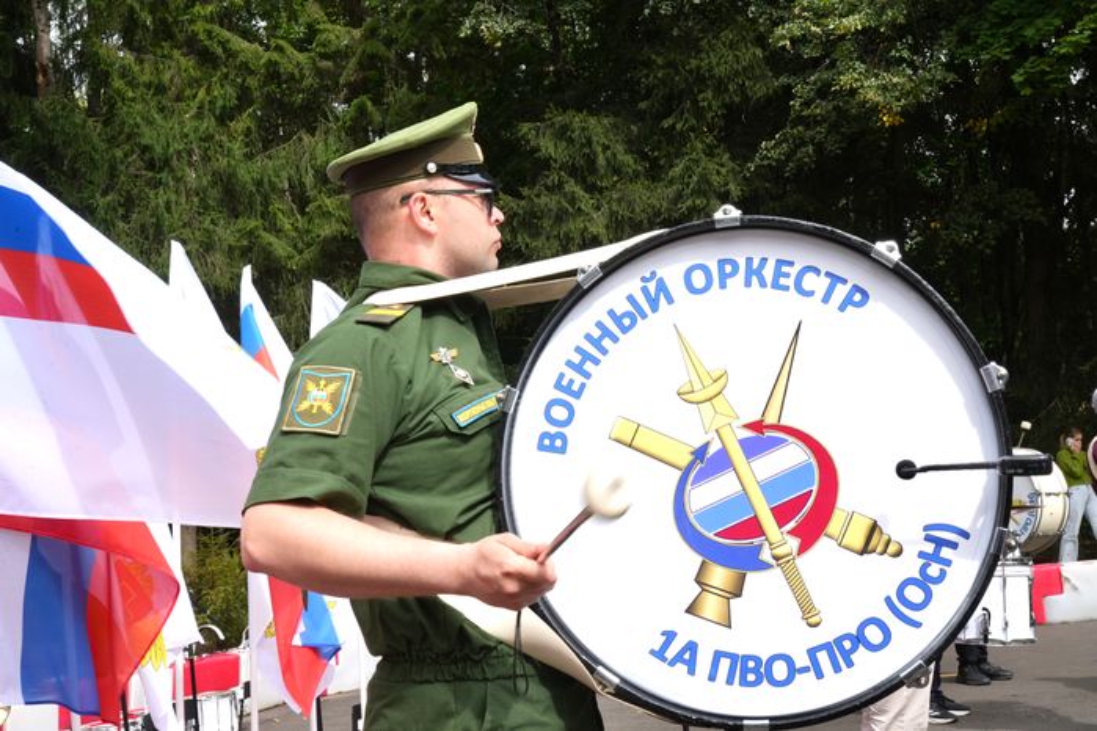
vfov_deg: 31.2
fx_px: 1310
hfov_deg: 45.4
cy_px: 366
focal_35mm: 43
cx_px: 548
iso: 500
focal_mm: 43
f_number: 20
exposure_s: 1/125
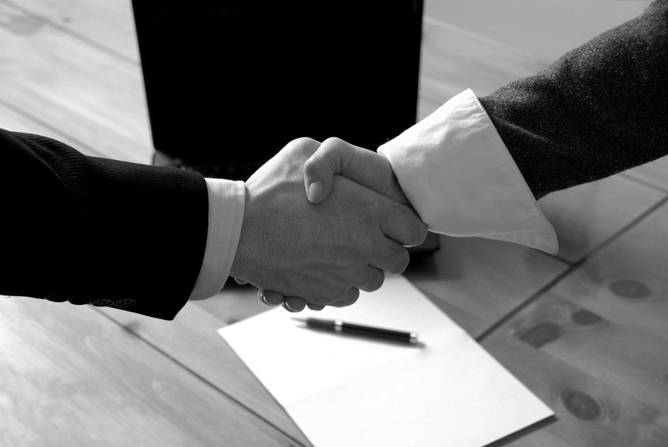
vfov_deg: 20.7
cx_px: 334
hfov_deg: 30.5
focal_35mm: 66
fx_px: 1226
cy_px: 224
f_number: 5
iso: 100
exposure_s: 1/125
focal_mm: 44
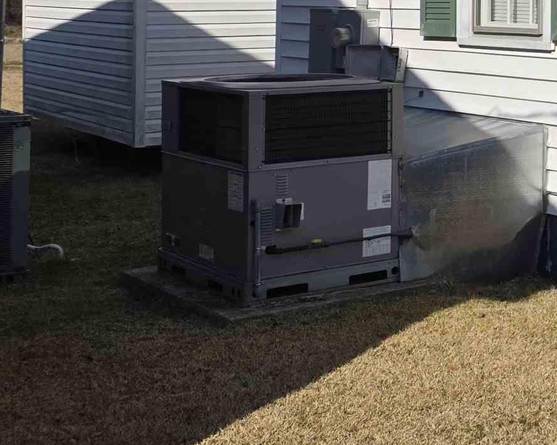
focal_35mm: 78
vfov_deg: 19.0
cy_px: -16
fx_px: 1286
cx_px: 841
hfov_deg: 20.7
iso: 64
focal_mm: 6.3
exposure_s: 1/7944
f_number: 1.7
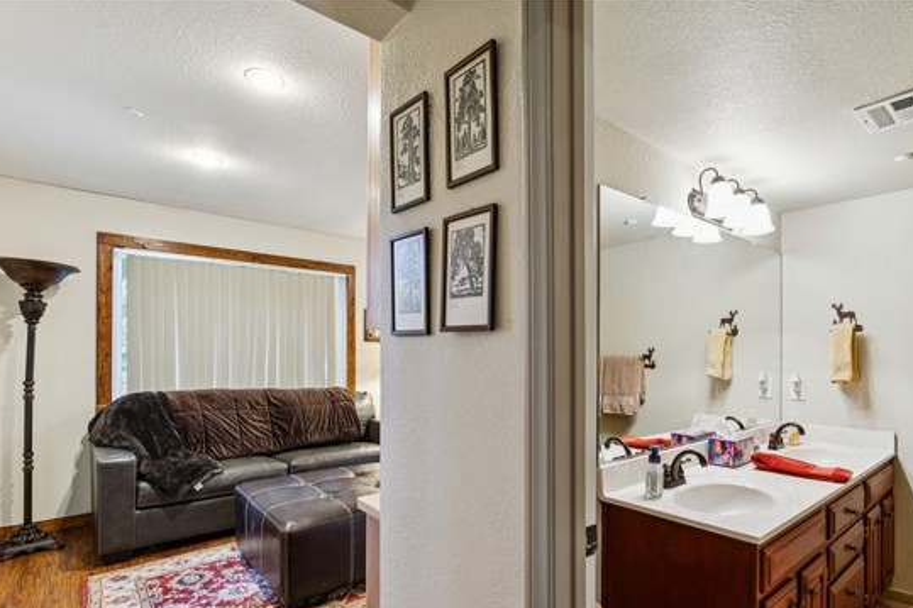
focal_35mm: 19
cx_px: 515
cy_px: 359
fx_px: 488
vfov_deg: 63.4
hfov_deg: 85.8
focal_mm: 16.2
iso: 100
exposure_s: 2.5
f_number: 13
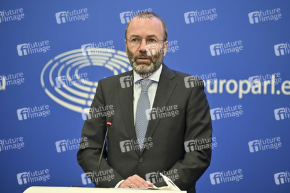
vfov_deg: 9.8
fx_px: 1127
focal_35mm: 140
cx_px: 145
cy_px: 96
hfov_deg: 14.7
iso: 640
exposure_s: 1/160
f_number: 2.8
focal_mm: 140
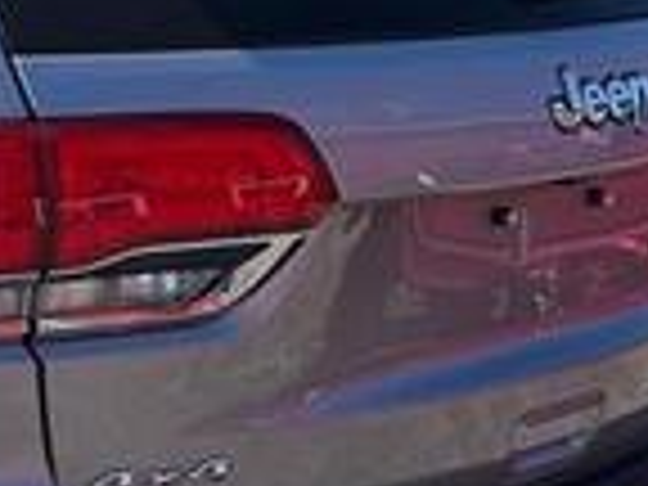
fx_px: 1703
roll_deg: -0.2
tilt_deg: -11.3
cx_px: -212
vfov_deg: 16.2
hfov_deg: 19.7
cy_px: 148
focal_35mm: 91
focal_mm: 5.96
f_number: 1.6
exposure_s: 1/2538
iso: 50
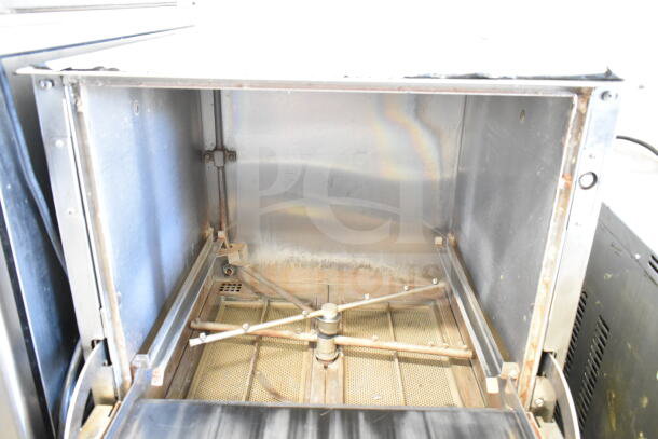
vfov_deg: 48.0
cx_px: 329
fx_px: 494
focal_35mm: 27
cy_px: 220
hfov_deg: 67.4
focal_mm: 18
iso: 5000
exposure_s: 1/30
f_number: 3.5
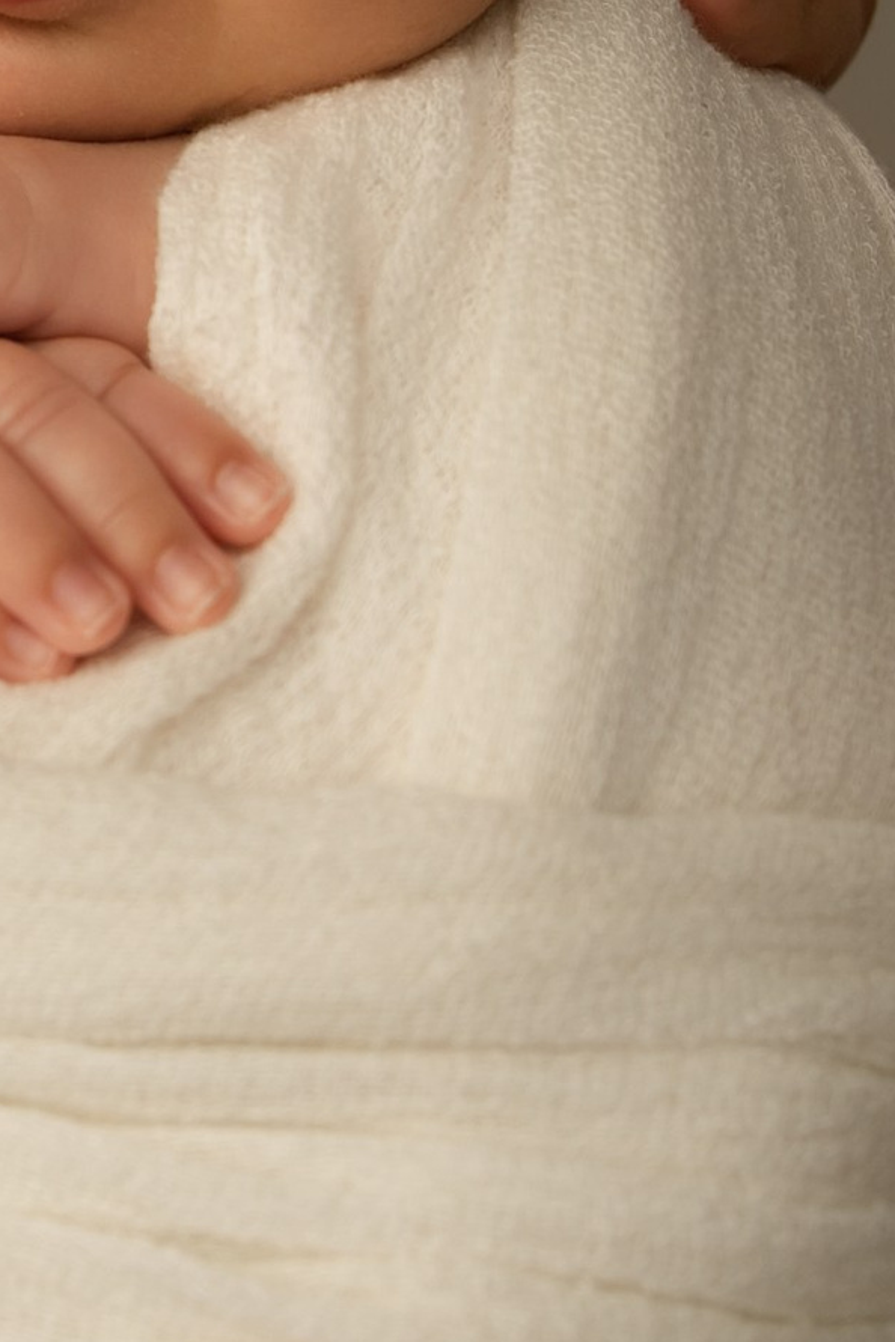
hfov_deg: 6.9
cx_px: -678
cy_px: -2
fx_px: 7234
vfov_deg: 10.5
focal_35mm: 194
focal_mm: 45
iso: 125
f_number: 5.6
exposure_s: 1/160
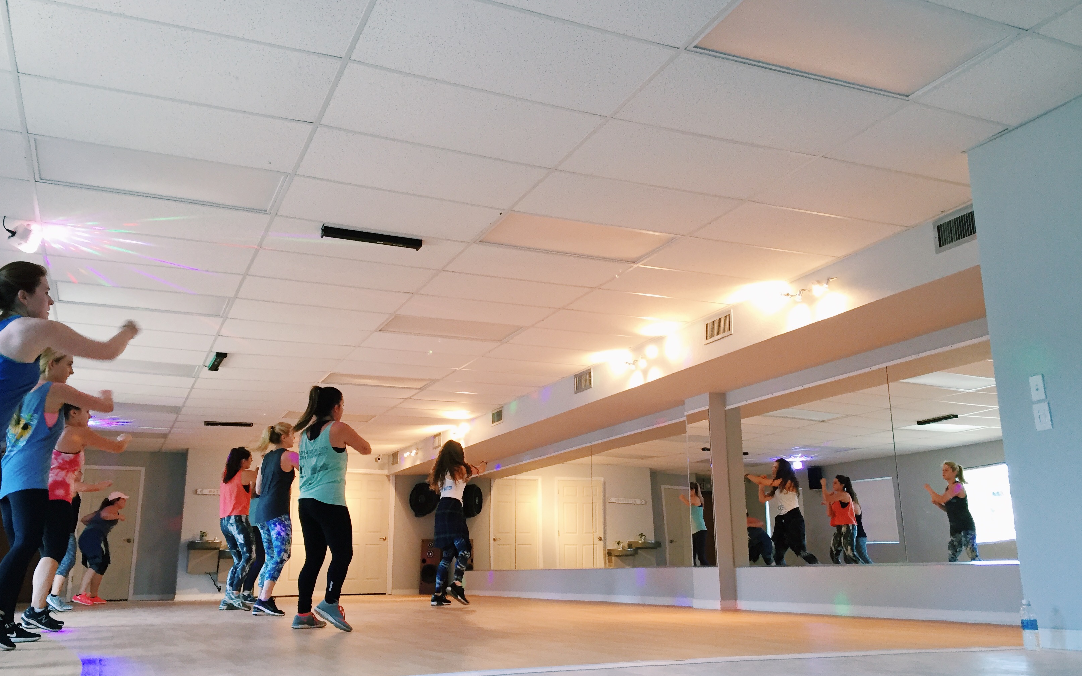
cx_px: 541
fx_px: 914
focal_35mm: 31
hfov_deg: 61.2
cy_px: 349
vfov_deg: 40.6
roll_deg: +0.9
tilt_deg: +14.1
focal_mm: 4.15
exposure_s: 1/30
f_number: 2.2
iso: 100
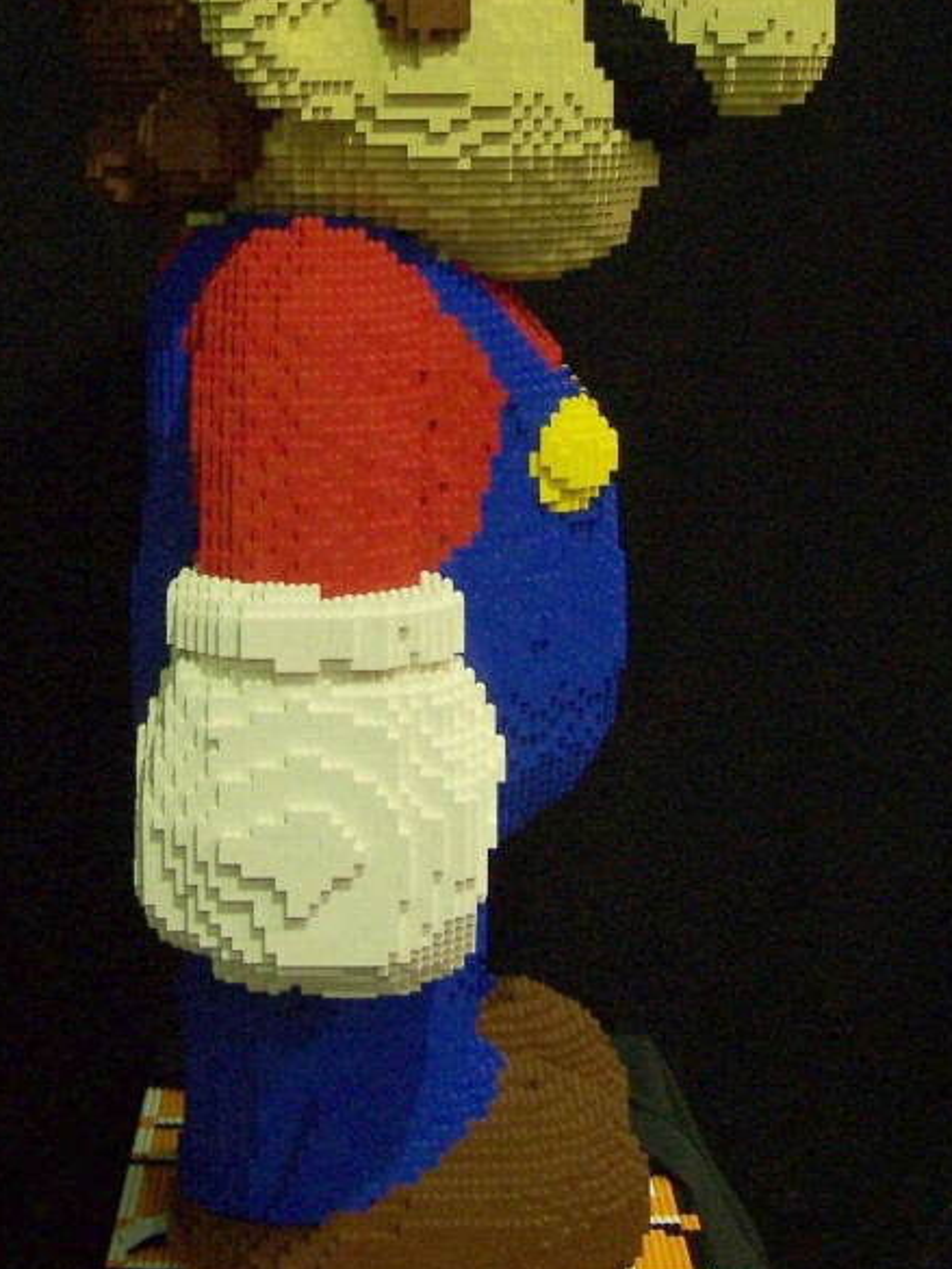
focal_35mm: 84
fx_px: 3079
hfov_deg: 17.6
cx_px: 371
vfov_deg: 23.1
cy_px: 393
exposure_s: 1/8
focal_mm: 8
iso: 140
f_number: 3
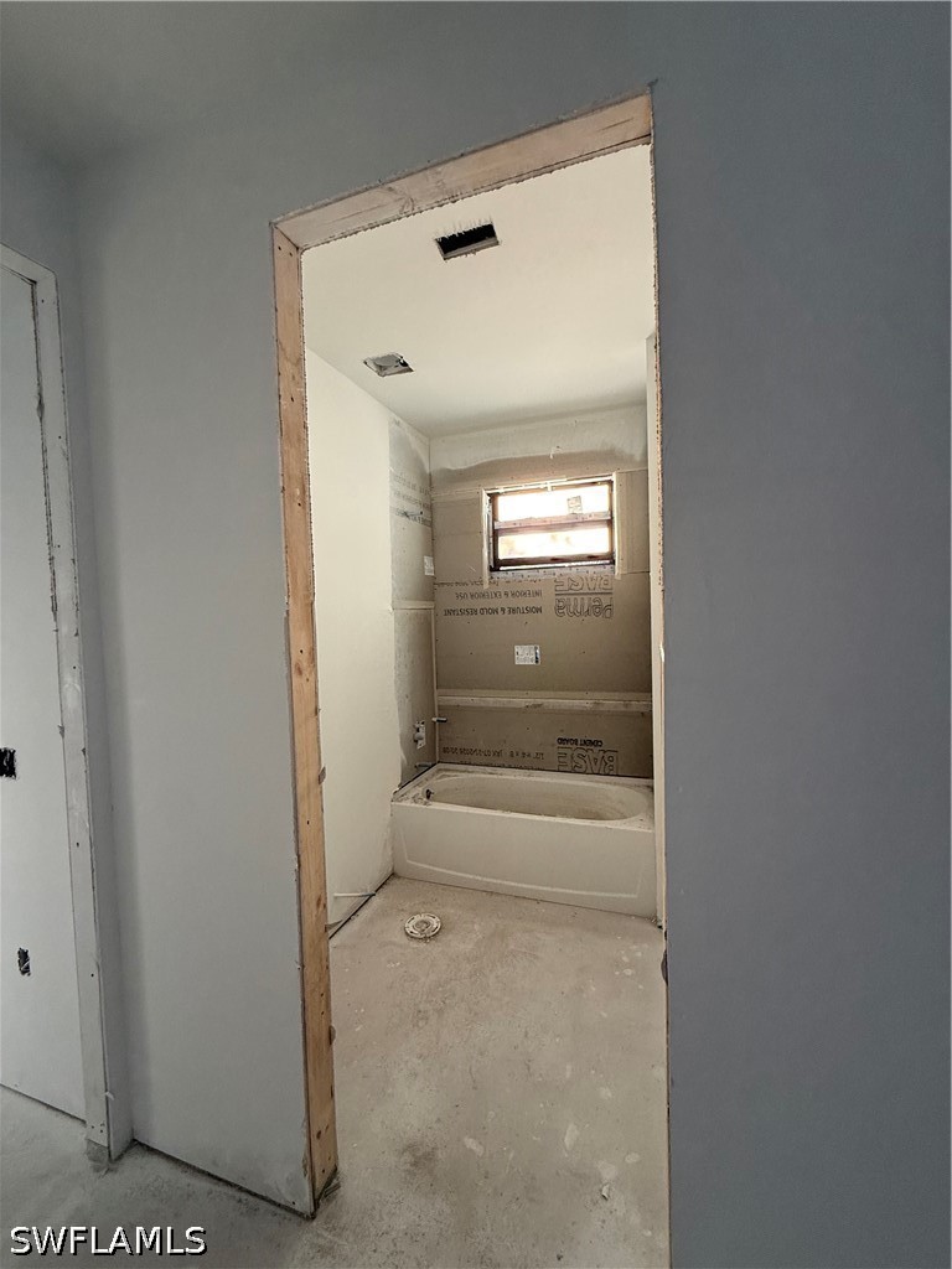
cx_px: 476
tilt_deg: -1.7
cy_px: 634
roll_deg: +0.4
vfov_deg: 102.1
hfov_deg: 85.7
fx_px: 513
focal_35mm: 14
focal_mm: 2.22
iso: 250
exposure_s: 1/99
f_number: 2.2
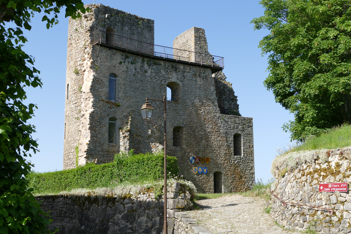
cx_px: 176
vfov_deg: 28.1
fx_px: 468
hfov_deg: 41.1
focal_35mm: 48
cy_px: 117
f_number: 4
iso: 125
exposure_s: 1/640
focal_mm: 17.54
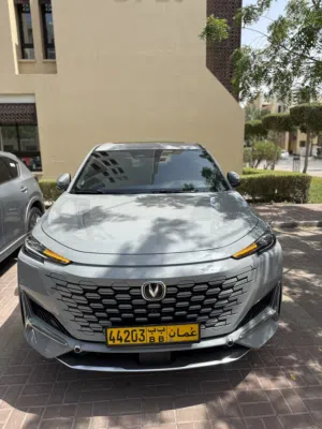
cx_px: 161
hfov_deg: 56.8
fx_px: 298
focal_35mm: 24
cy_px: 214
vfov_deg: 71.6
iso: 80
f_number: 1.78
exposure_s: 1/3759
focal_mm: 6.76
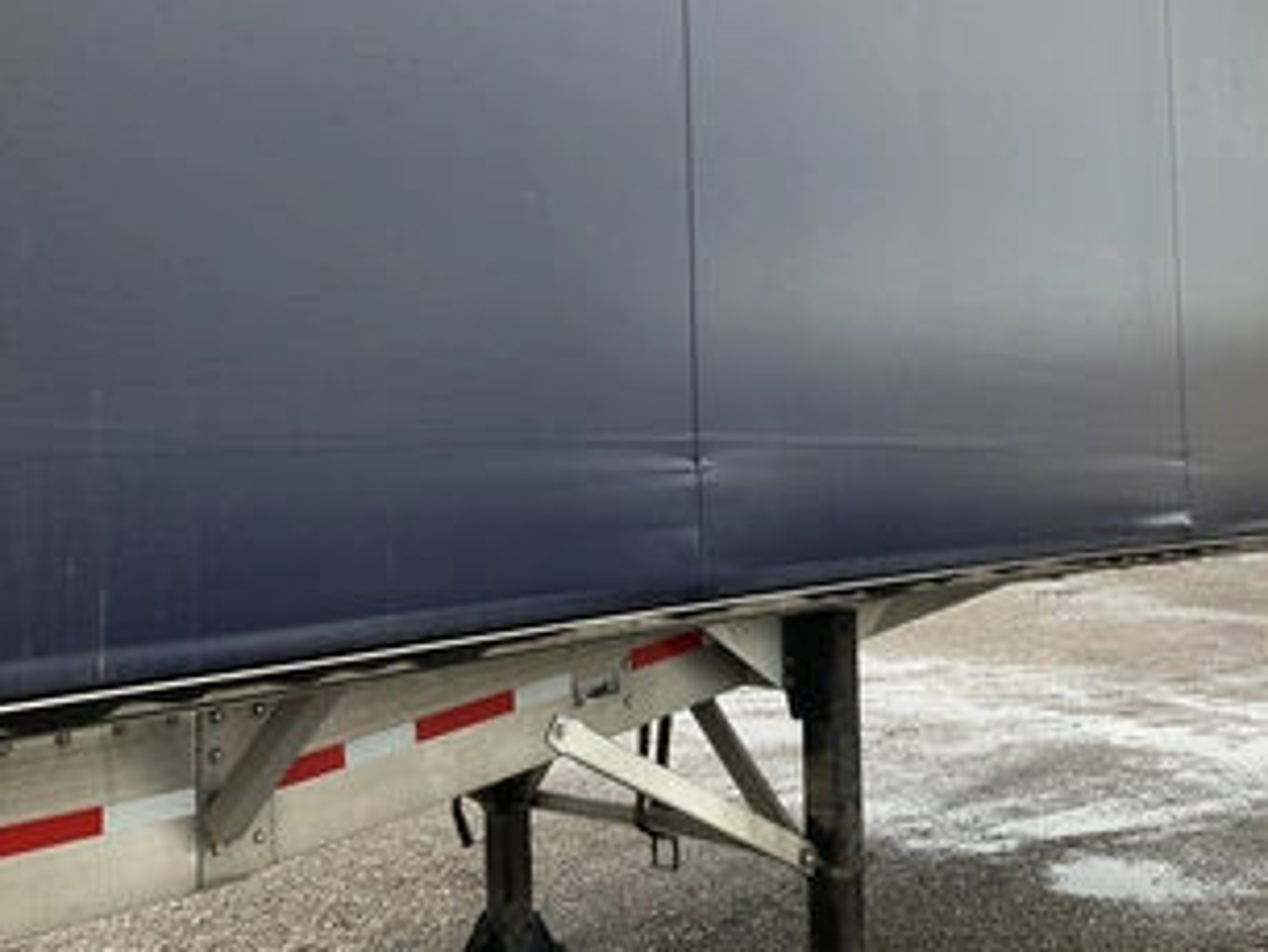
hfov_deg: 48.3
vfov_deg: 37.6
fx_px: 1393
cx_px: 819
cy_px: 382
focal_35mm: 38
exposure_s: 1/183
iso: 20
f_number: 1.8
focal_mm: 3
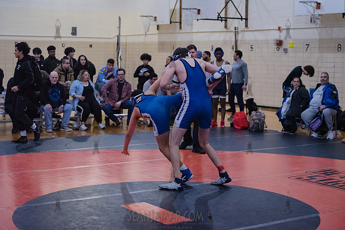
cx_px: 172
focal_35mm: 70
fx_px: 671
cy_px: 115
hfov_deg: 28.8
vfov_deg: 19.5
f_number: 3.2
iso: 8000
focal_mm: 70
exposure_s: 1/400
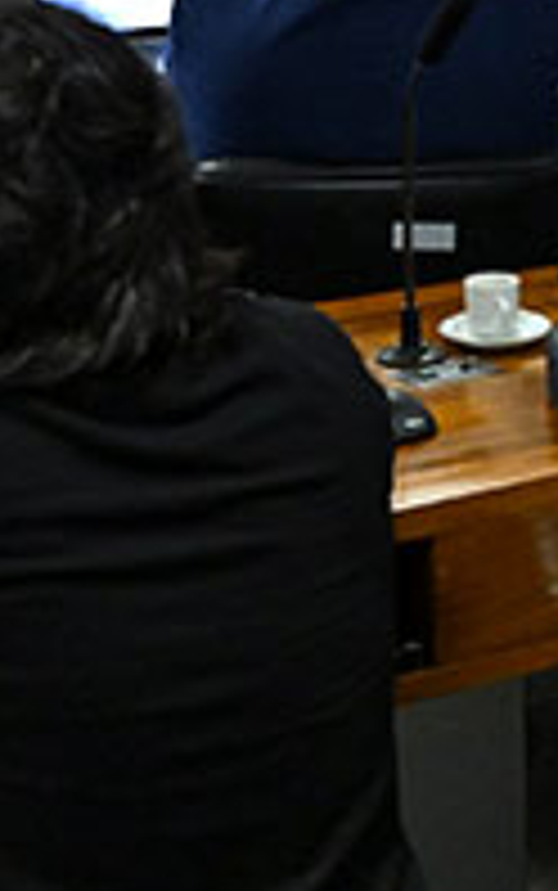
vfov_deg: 19.5
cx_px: 1170
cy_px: 252
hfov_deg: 11.1
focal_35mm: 106
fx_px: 2575
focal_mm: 24
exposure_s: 1/160
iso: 4000
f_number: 5
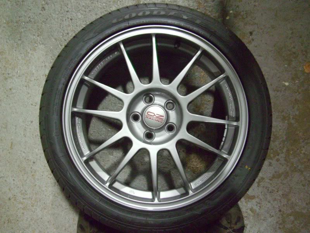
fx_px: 340
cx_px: 155
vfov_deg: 37.7
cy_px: 116
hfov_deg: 49.0
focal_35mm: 38
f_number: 2.8
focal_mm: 7.9
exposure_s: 1/60
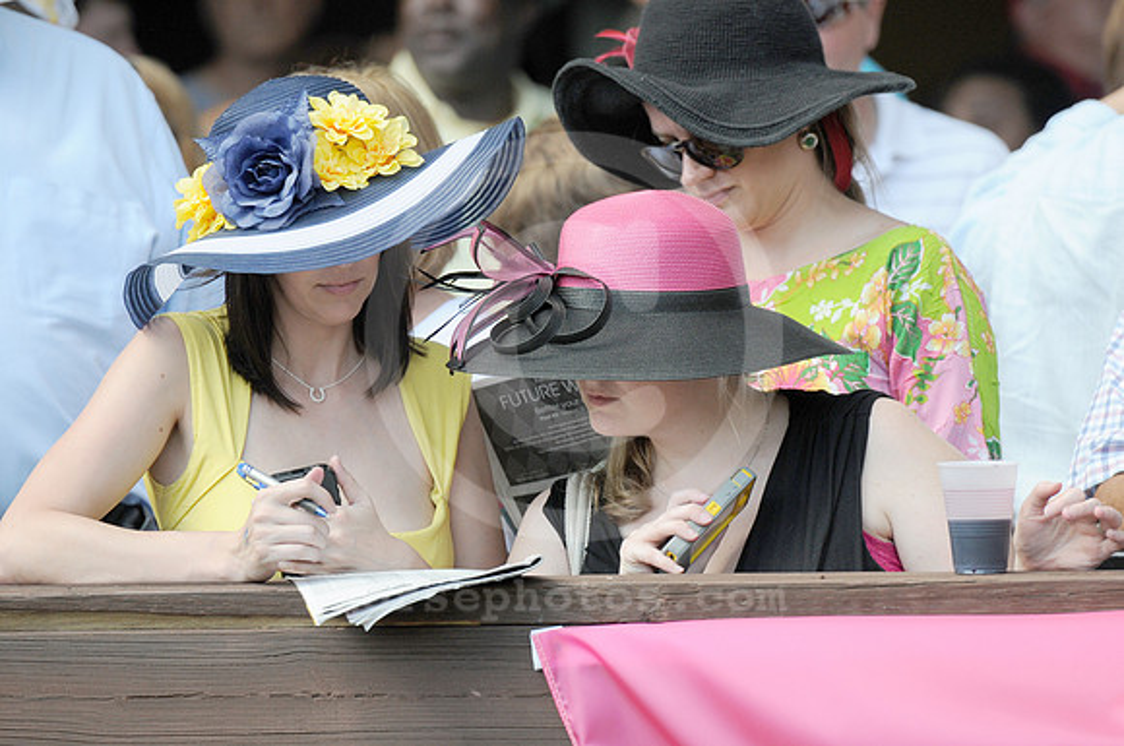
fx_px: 9354
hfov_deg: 6.9
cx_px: 562
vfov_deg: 4.6
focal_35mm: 300
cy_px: 373
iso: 400
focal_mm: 200
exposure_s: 1/1000
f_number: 3.2
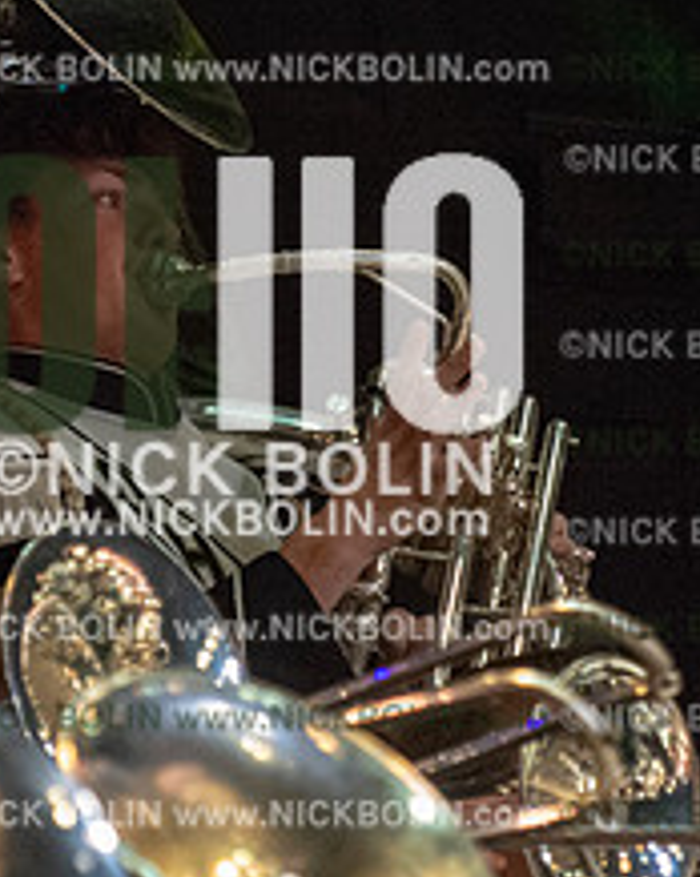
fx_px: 13615
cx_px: 237
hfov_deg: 2.9
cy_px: 346
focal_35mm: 525
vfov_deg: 3.7
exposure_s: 1/320
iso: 8000
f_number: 5.6
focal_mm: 210
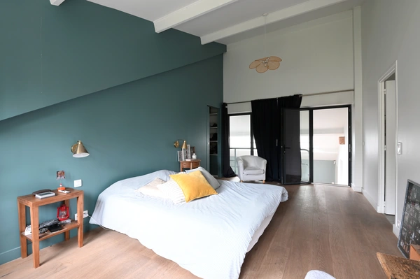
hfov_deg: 96.8
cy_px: 140
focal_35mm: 16
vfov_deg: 73.6
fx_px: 187
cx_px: 210
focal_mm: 16
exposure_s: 1.3
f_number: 11
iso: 200
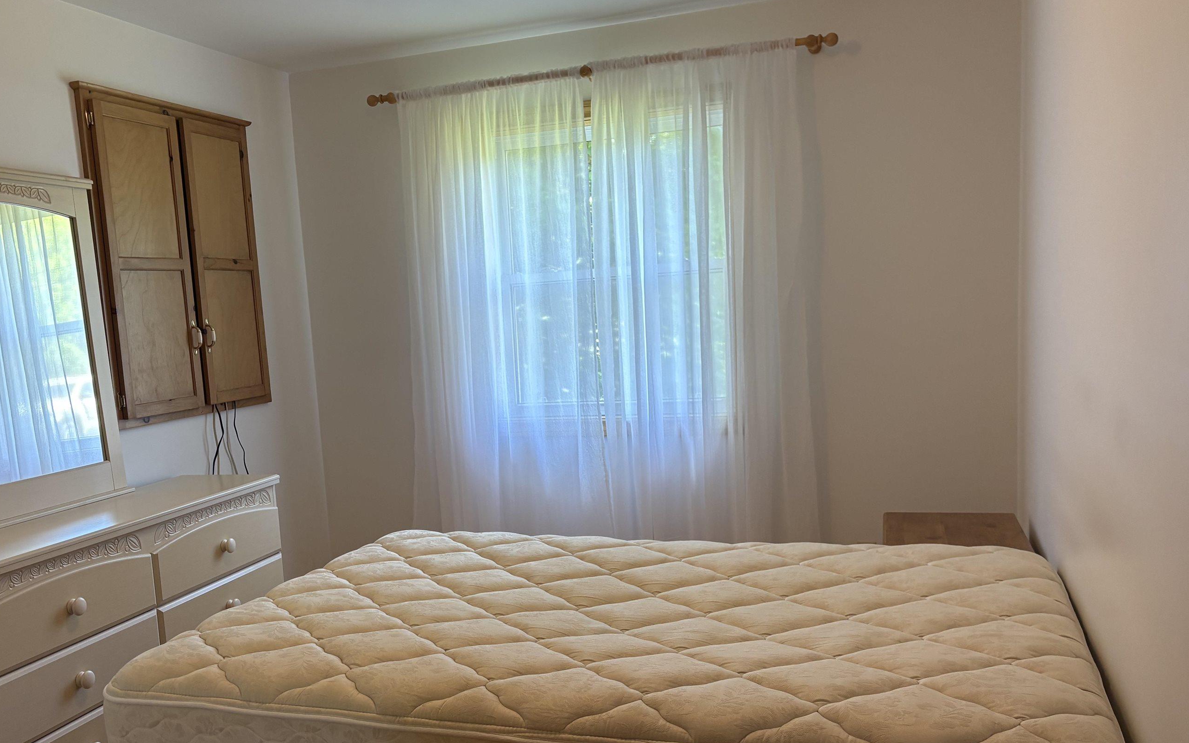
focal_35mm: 33
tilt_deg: -8.0
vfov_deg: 38.1
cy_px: 450
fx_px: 1069
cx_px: 513
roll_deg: +3.8
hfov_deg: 57.9
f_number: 1.6
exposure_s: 1/60
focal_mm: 5.96
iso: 80
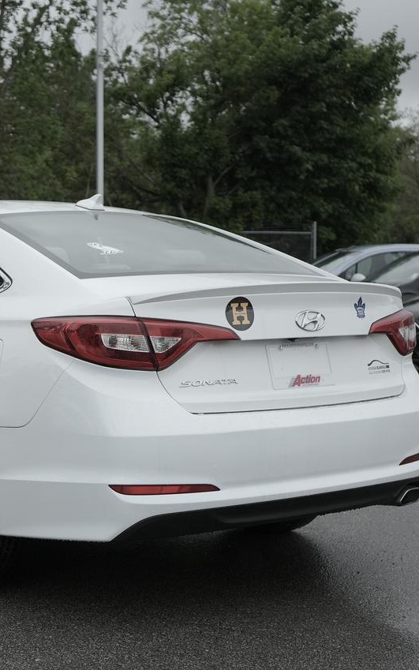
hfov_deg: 20.3
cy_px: 336
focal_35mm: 63
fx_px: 1150
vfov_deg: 32.5
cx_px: 59
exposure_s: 1/6400
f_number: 4.5
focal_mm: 41
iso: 1000
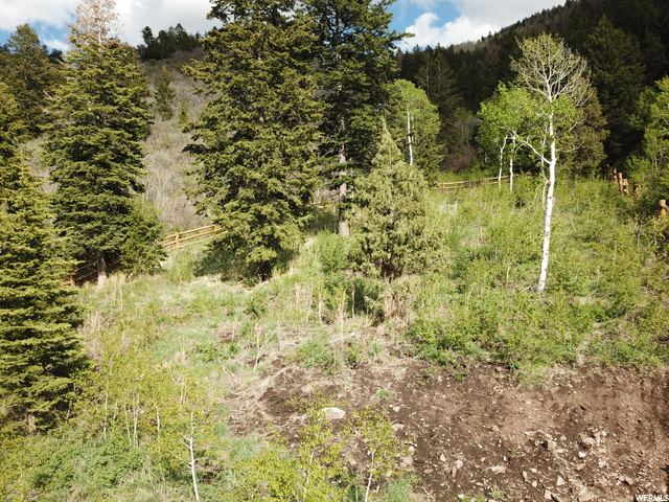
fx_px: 502
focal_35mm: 26
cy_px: 251
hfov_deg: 67.3
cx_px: 334
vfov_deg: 53.1
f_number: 2.2
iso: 100
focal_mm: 4.7
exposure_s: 1/807
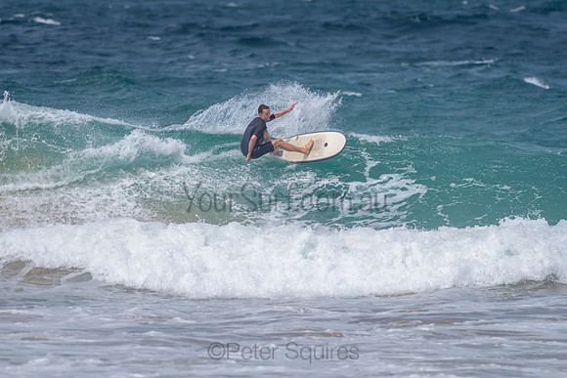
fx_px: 9662
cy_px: 162
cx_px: 278
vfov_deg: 2.2
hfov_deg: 3.4
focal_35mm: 613
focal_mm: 500
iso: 100
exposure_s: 1/2000
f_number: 5.6
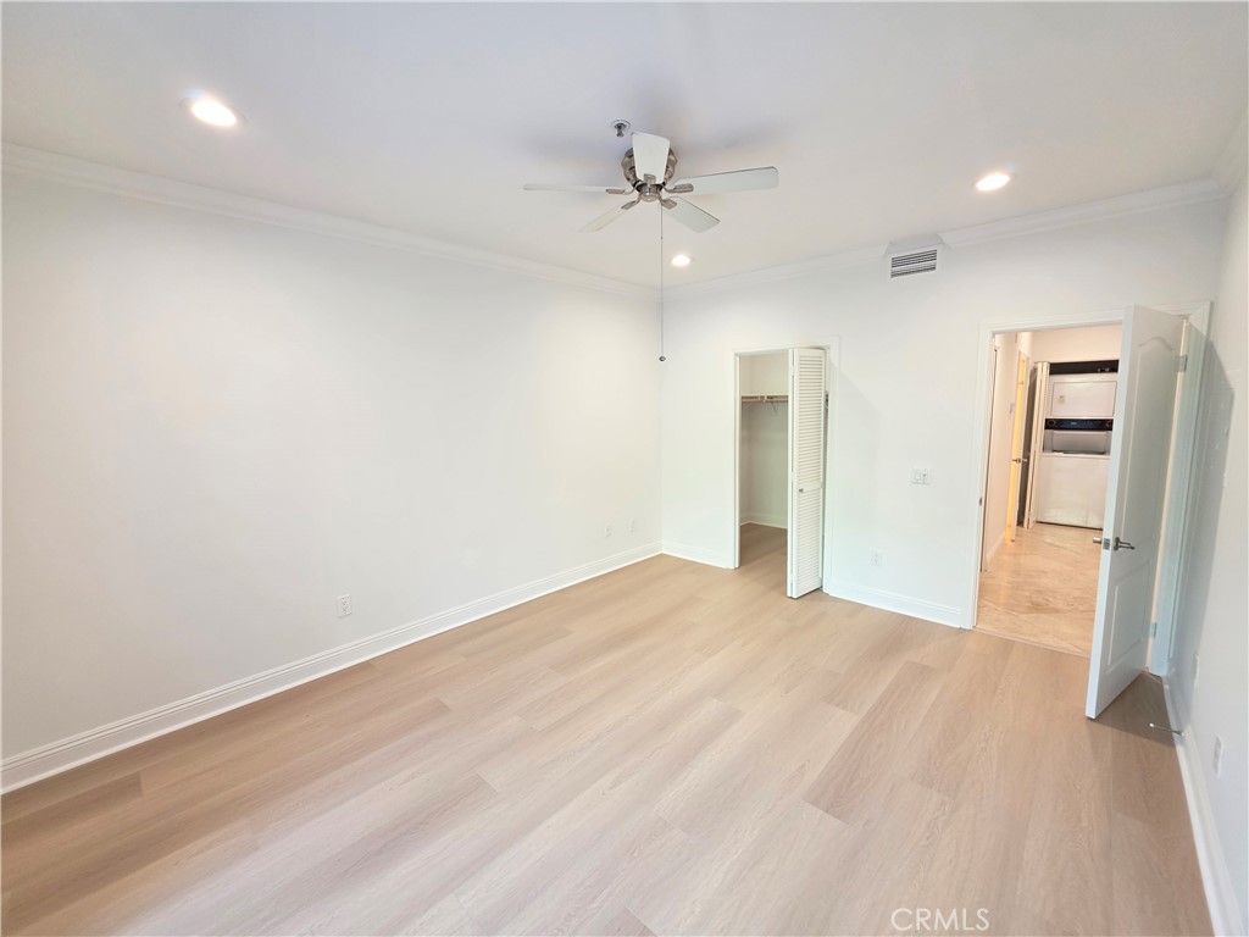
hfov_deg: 106.2
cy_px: 468
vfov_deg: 89.9
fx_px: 469
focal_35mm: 13
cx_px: 624
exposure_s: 1/60
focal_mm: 2.2
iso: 200
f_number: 1.9
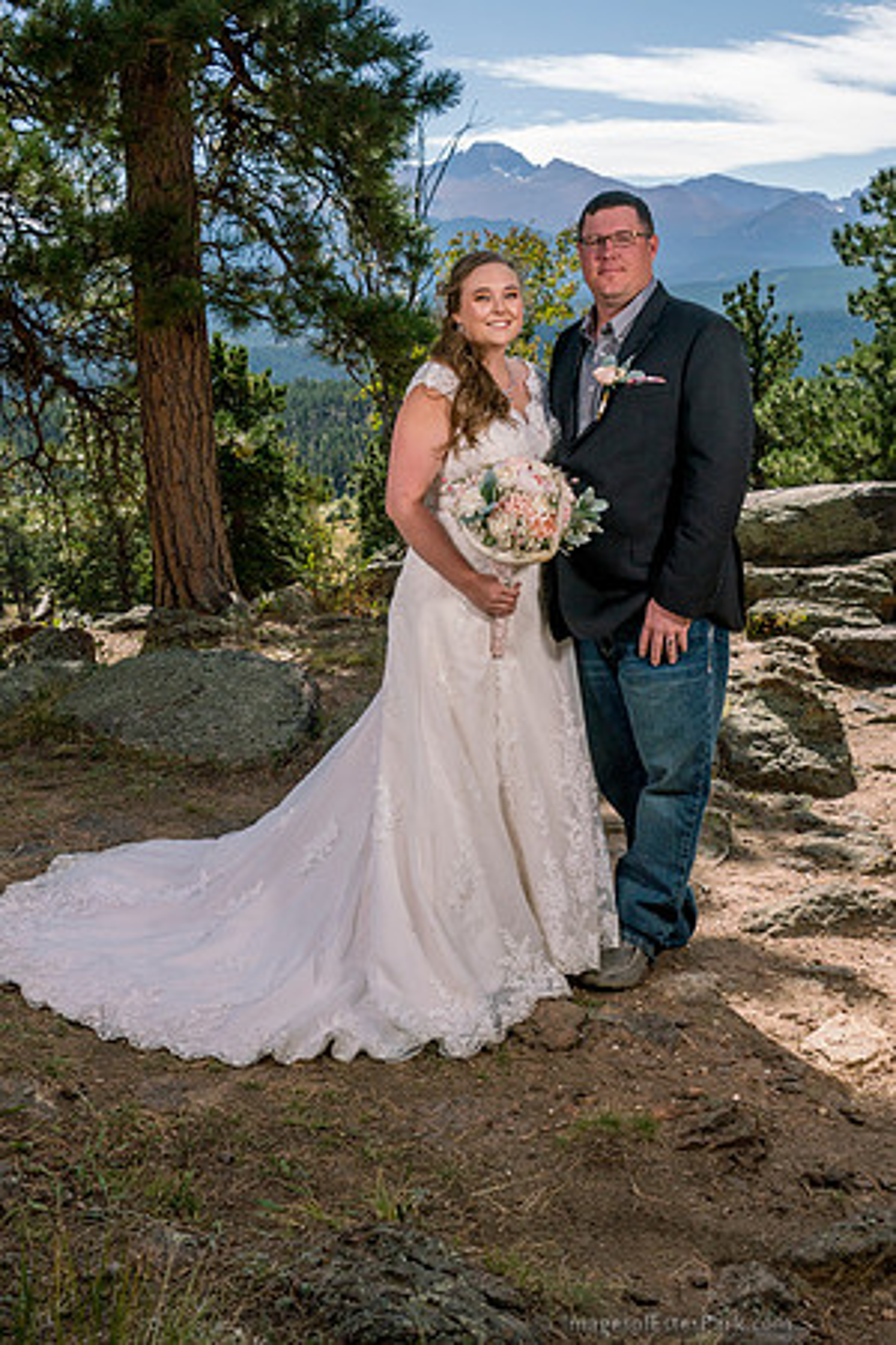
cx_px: 448
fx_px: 1344
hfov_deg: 36.9
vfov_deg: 53.1
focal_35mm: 36
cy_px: 672
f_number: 5.6
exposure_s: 1/2000
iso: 250
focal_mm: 24
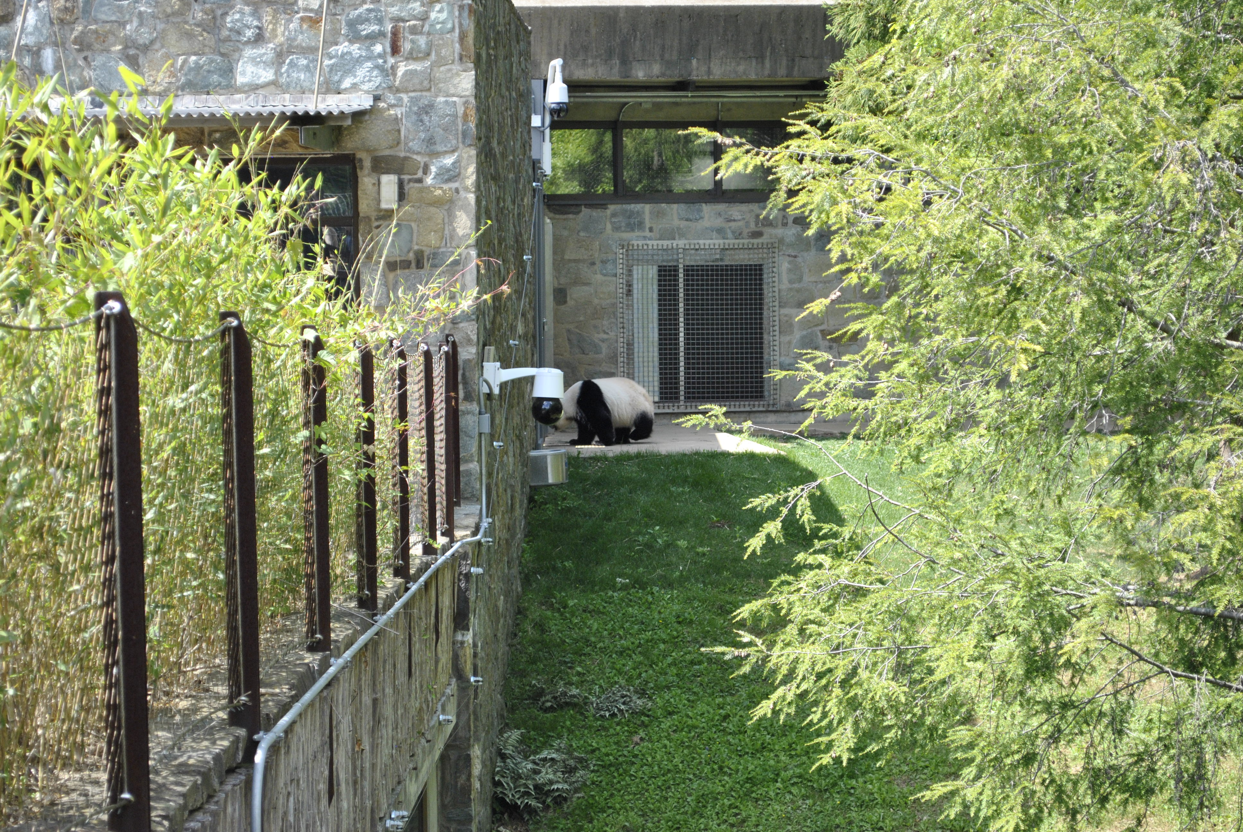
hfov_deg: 24.6
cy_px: 416
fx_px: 2852
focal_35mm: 82
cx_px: 622
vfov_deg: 16.6
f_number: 5.6
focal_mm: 55
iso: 500
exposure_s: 1/500
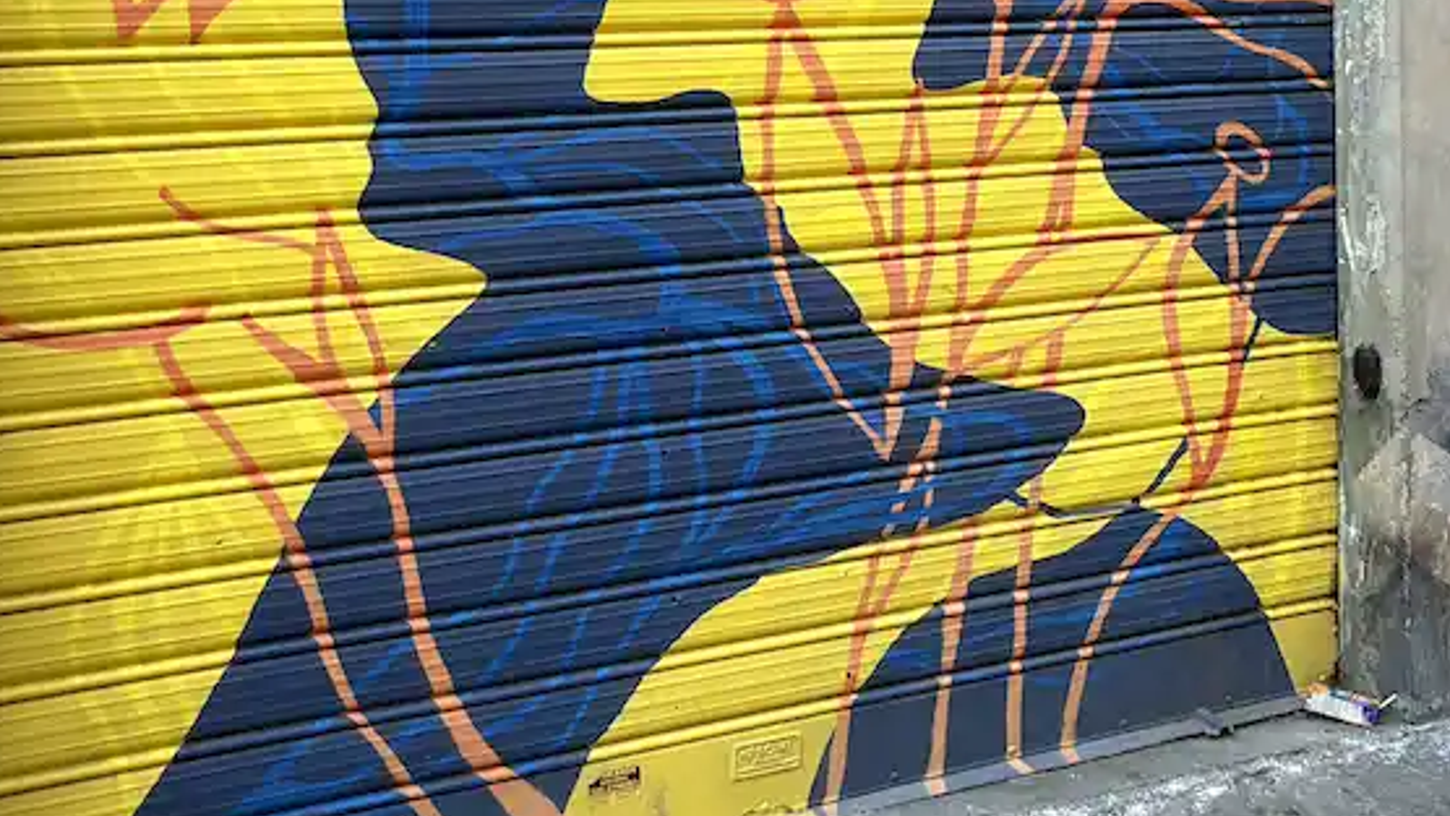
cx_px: 764
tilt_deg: -1.3
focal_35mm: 47
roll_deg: +2.0
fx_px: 1807
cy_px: 18
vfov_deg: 24.4
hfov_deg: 43.7
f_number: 2.2
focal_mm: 2.22
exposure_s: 1/121
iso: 32
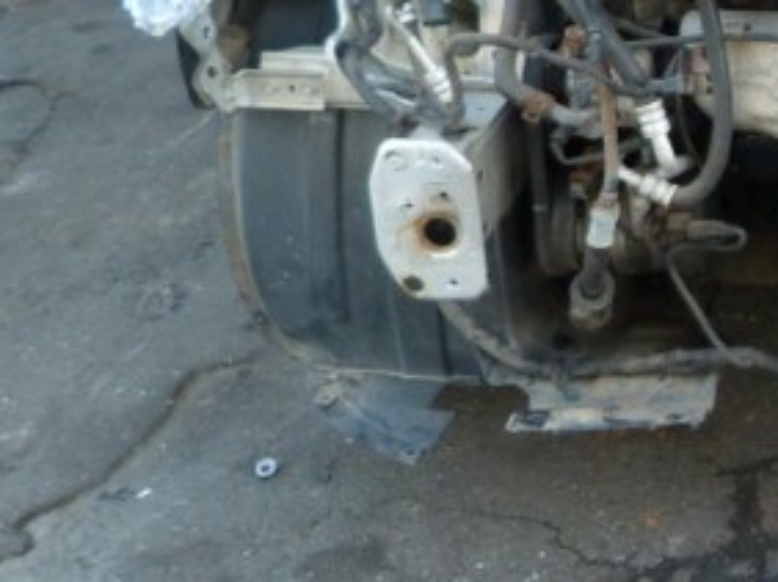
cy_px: -102
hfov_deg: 23.6
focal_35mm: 71
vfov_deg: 19.6
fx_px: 1594
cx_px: 1057
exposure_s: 1/60
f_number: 2.8
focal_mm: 4.5
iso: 200
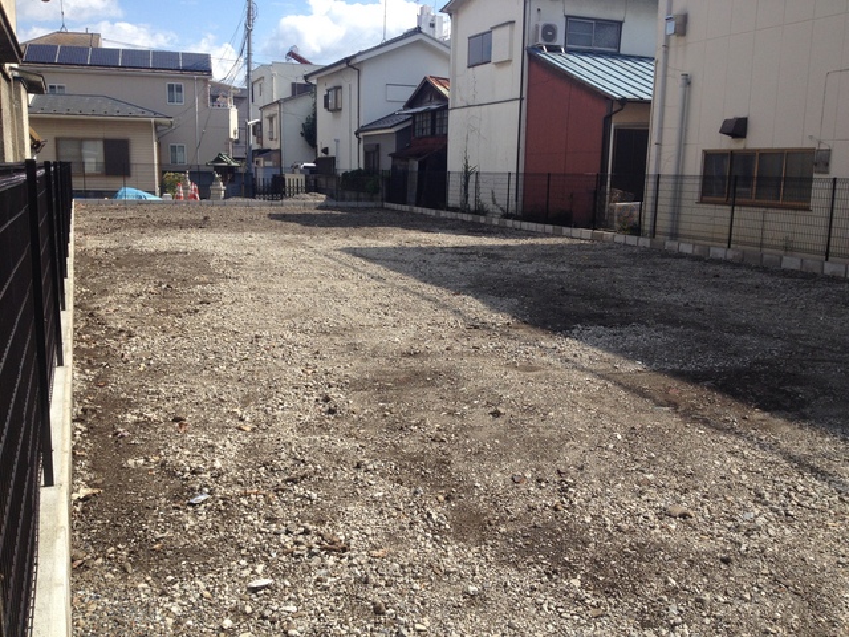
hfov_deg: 52.6
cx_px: 424
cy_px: 318
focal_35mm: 35
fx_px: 858
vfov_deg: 40.7
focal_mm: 4.28
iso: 50
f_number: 2.4
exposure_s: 1/1727
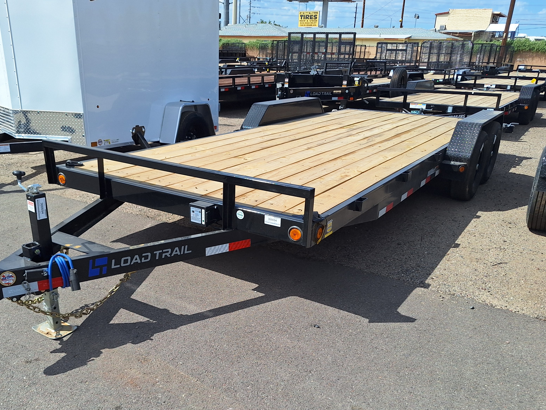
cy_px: 259
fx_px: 473
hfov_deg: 59.7
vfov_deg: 46.3
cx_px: 234
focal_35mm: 30
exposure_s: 1/3003
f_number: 1.8
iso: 40
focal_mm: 5.54
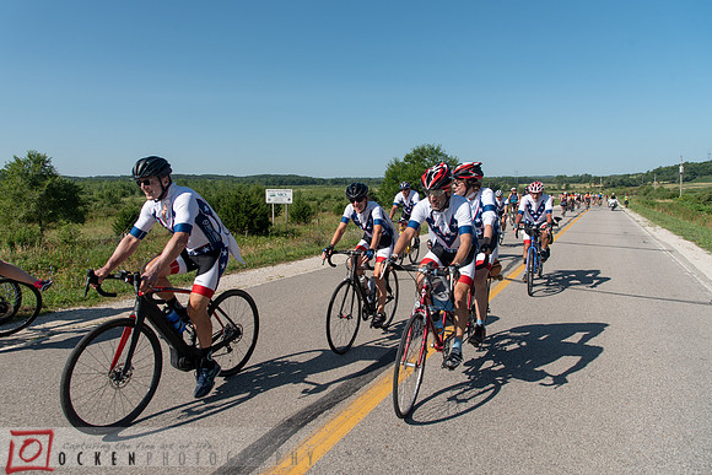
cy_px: 237
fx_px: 490
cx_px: 350
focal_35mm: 25
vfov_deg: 51.8
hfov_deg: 72.0
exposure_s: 1/640
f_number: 6.3
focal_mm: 24
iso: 200
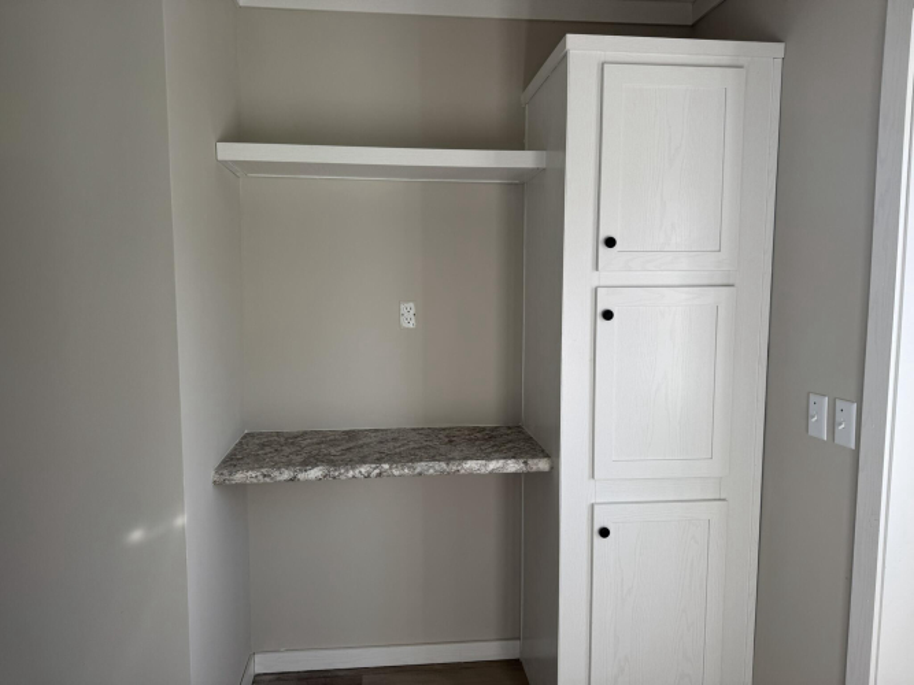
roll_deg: -0.5
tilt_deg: -4.4
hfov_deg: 71.6
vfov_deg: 56.8
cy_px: 342
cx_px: 457
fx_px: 634
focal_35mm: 24
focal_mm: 6.76
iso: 80
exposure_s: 1/514
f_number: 1.78
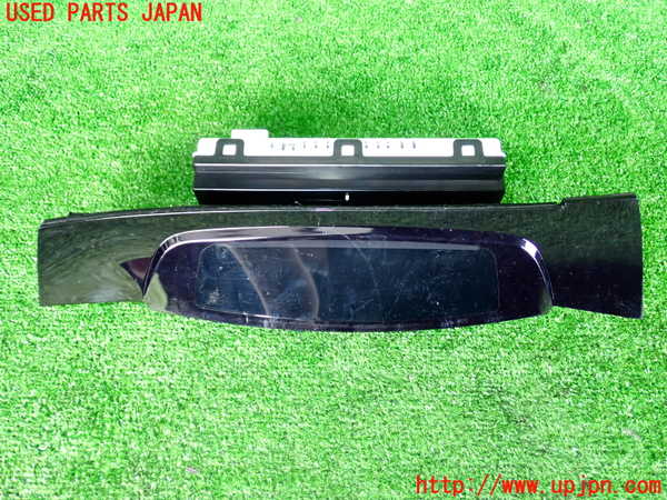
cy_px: 250
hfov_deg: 56.8
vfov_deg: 44.2
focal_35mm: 32
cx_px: 334
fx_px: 617
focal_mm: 5.79
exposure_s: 1/30
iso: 400
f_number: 2.4
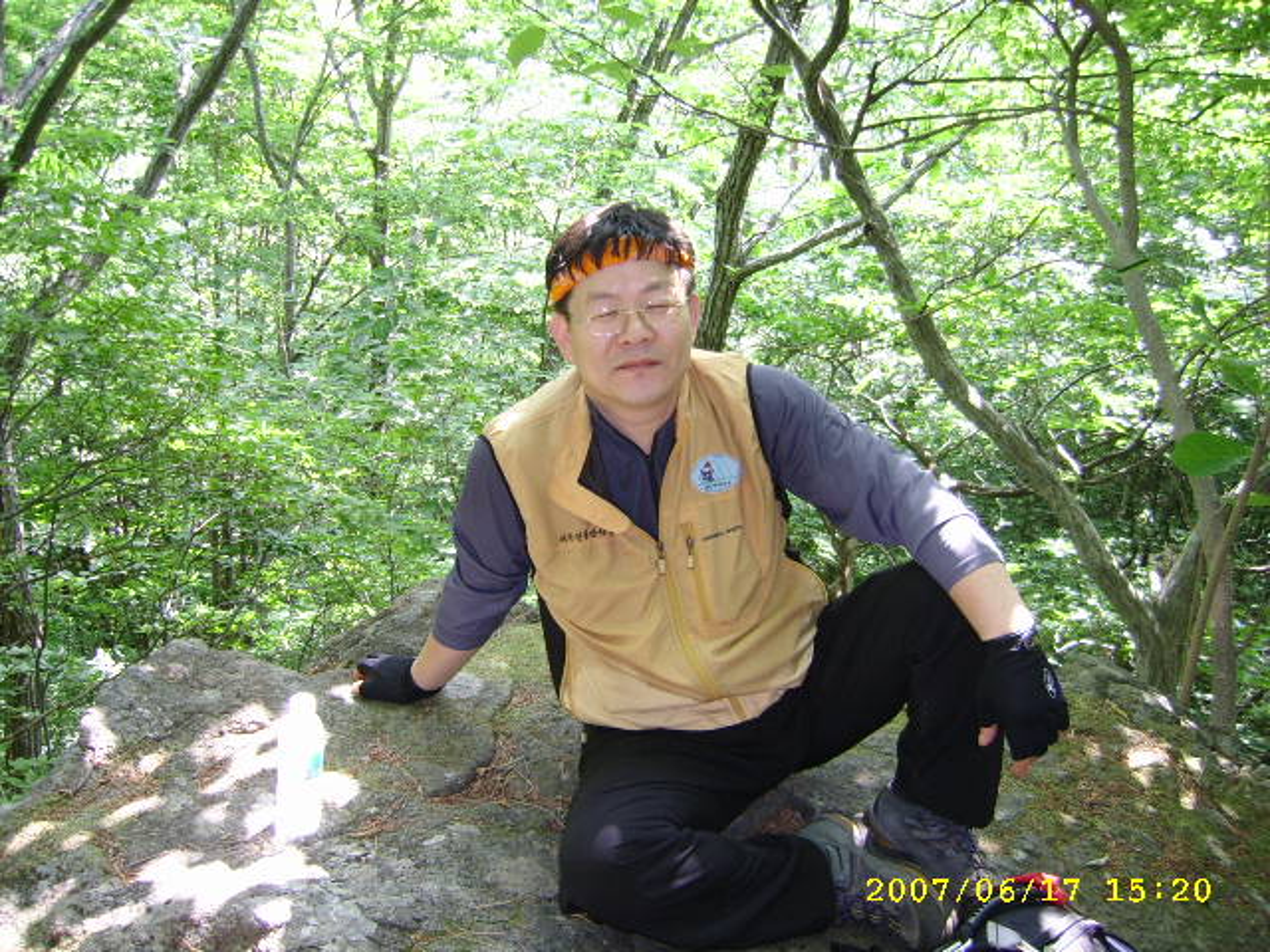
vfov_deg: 40.7
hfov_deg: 52.6
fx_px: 1284
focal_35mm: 35
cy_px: 476
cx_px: 635
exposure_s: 1/30
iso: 100
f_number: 2.8
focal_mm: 5.95
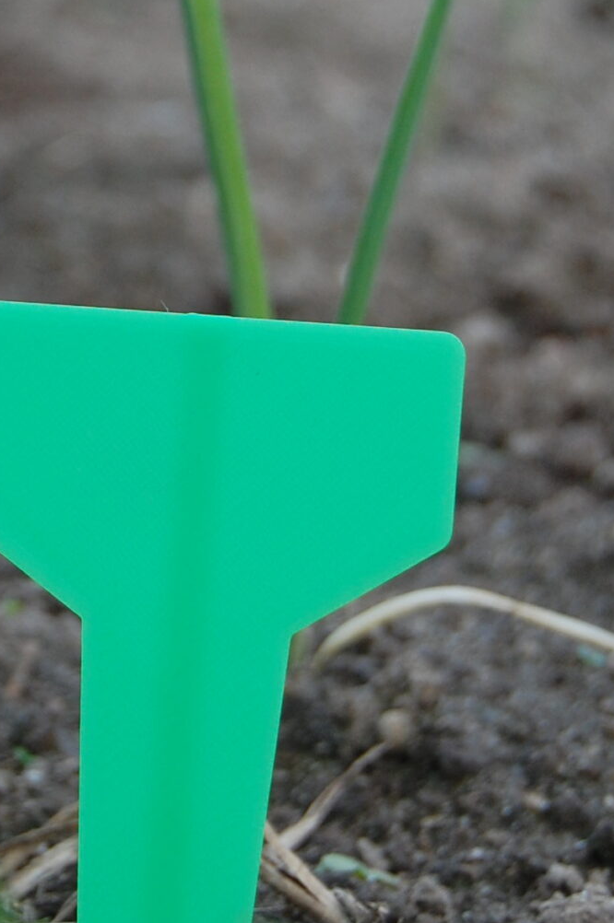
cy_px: 291
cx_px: 214
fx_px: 4127
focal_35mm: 161
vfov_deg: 12.7
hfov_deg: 8.5
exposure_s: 1/125
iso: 320
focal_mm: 42
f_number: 5.6
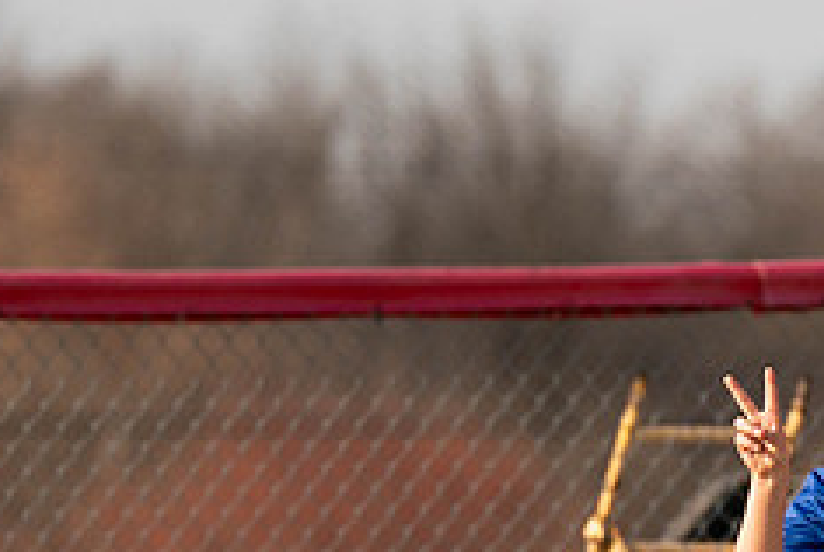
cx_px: 923
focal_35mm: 1029
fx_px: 23582
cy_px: 506
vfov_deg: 1.3
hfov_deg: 2.0
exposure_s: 1/2000
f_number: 2.8
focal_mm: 200
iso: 160
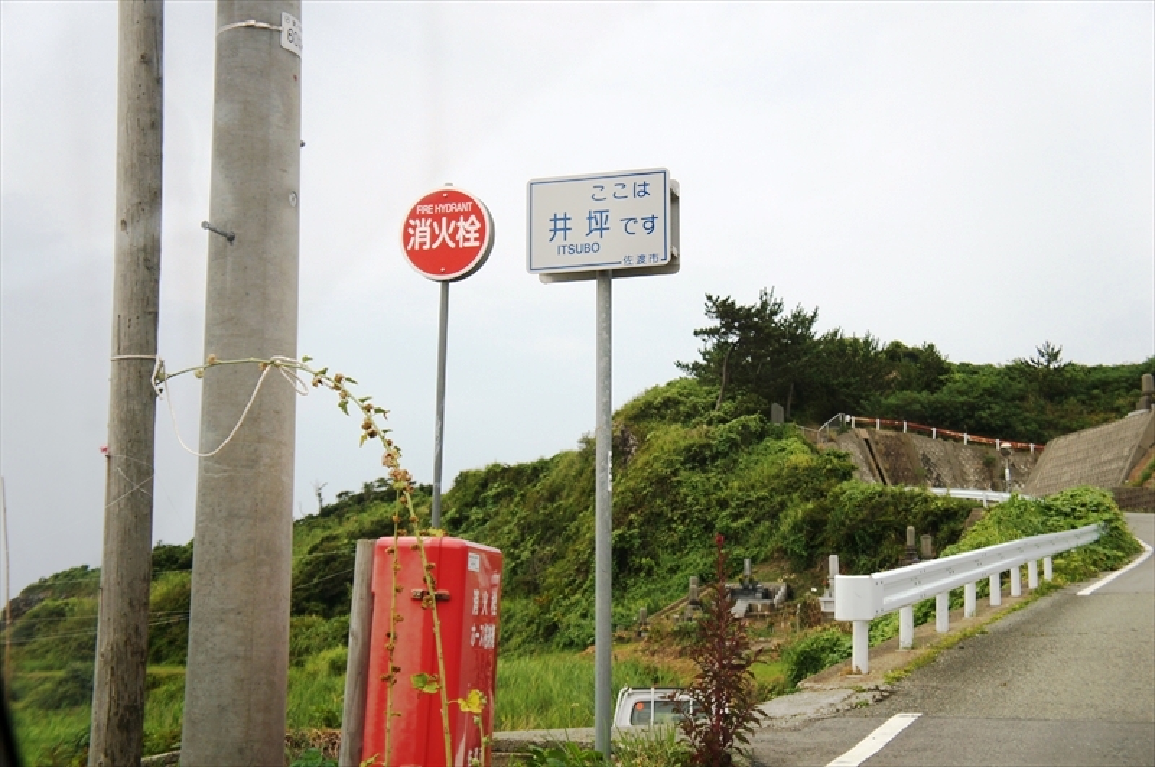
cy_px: 384
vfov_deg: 28.0
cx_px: 578
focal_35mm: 48
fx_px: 1538
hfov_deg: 41.2
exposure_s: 1/250
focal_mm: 32
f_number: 4.5
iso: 250
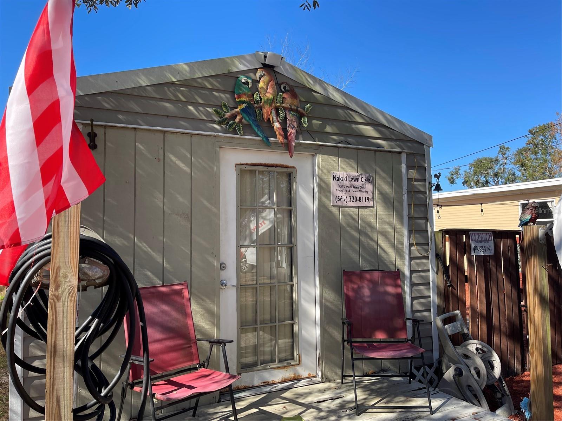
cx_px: 281
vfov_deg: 54.9
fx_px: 406
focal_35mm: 25
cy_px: 210
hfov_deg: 69.4
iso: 32
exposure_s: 1/1238
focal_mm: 5.1
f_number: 1.6
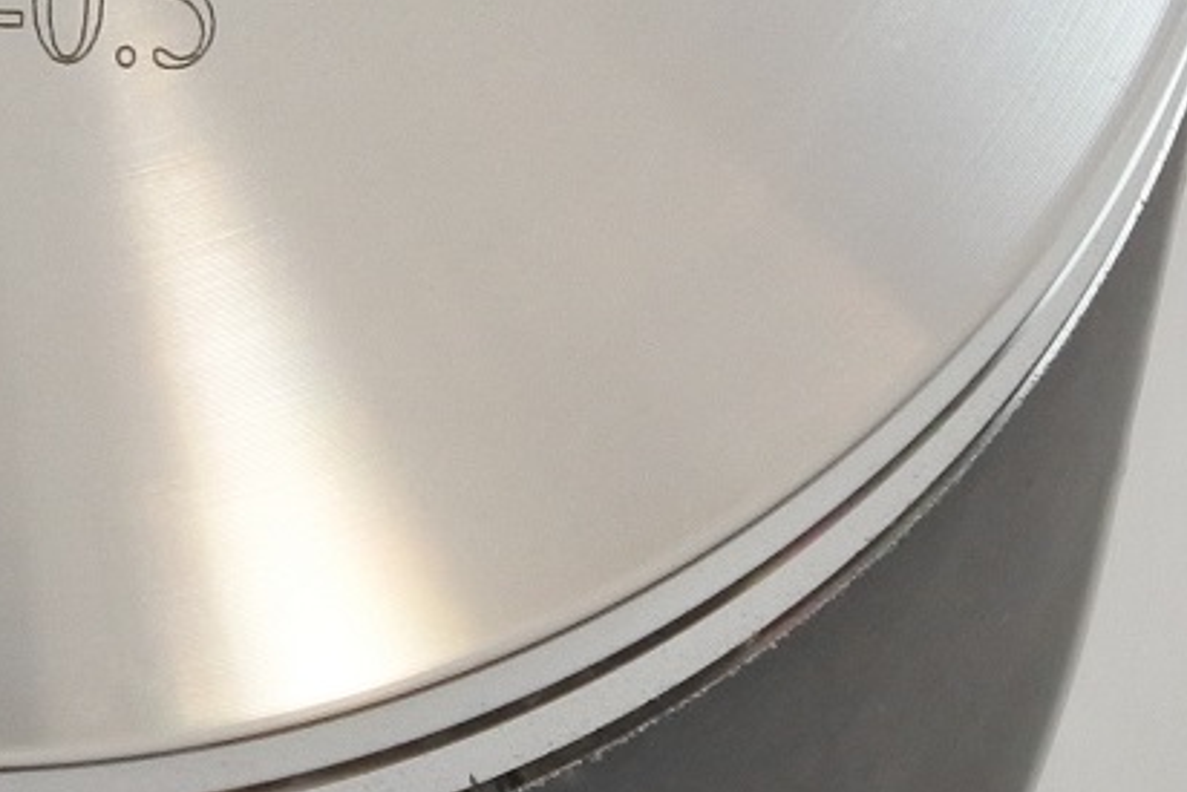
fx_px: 9136
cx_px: -32
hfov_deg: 7.4
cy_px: -27
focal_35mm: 277
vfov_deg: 5.0
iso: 400
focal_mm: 22.3
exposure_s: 1/125
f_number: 4.8
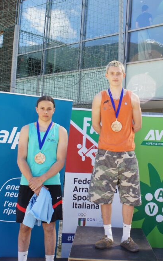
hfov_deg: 27.0
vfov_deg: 42.6
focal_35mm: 47
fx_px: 334
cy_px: 131
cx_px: 127
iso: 100
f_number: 7.1
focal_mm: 20
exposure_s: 1/80
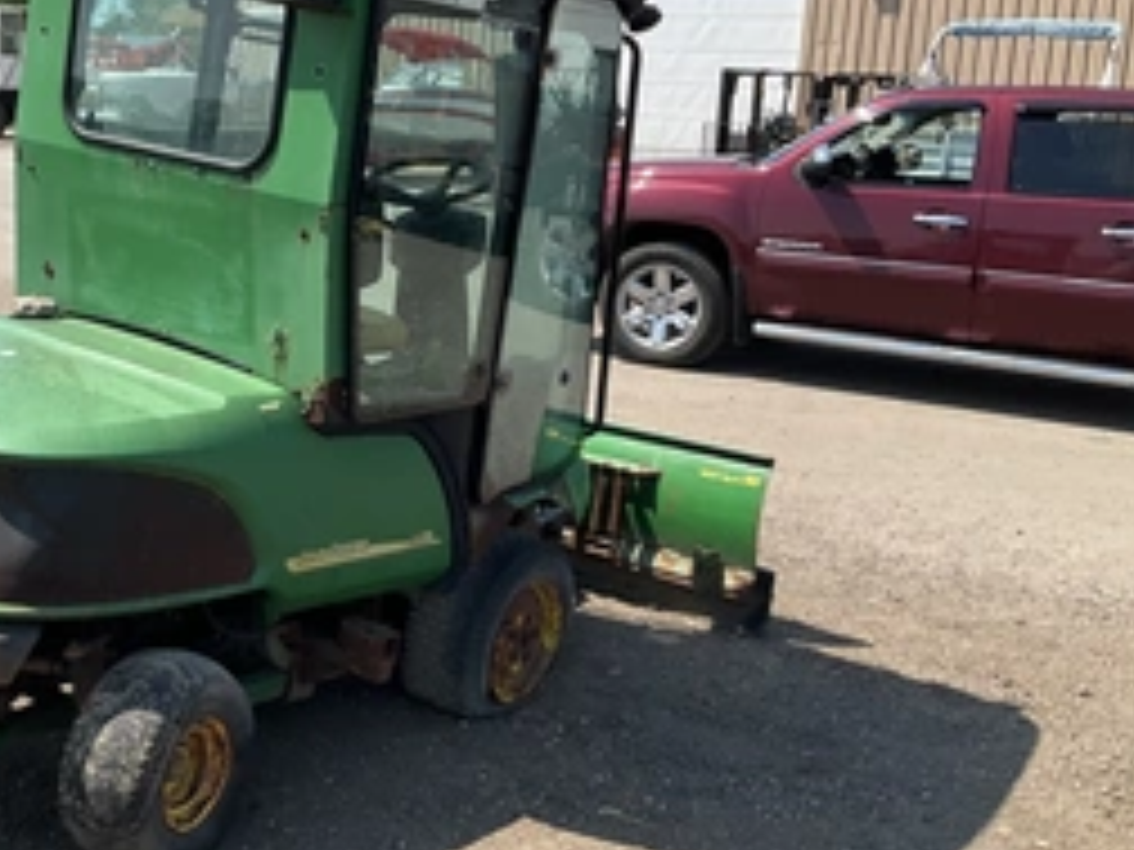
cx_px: 297
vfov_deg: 31.4
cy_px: 342
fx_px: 1507
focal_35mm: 46
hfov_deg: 40.2
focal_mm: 3
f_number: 1.8
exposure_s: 1/1279
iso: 25
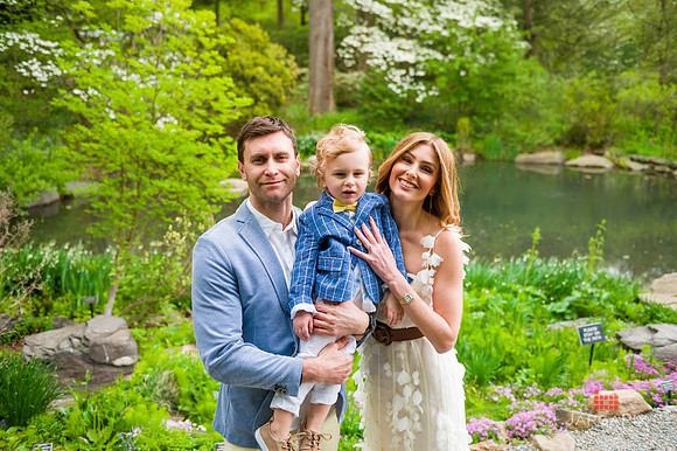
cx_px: 338
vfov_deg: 41.1
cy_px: 226
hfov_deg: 58.7
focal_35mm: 32
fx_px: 601
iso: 200
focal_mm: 32
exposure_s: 1/320
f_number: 3.5
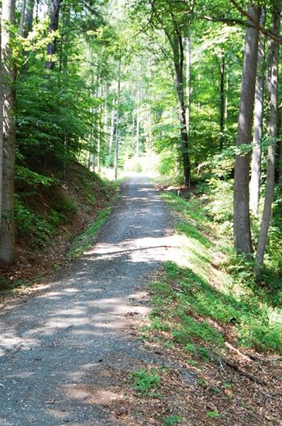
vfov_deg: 46.2
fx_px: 495
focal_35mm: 42
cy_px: 258
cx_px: 87
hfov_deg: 31.4
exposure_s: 1/80
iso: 400
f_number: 5.6
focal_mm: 20
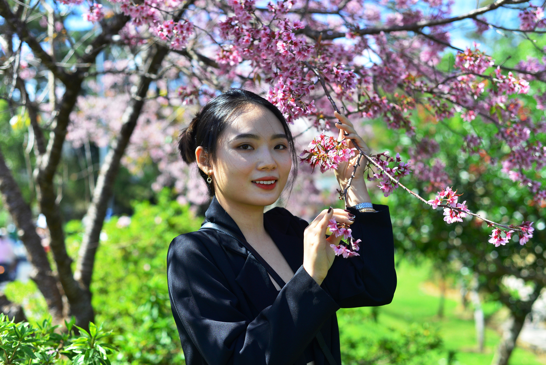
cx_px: 273
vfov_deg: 27.0
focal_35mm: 50
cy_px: 182
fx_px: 759
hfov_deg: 39.6
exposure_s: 1/1600
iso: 200
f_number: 3.5
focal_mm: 50
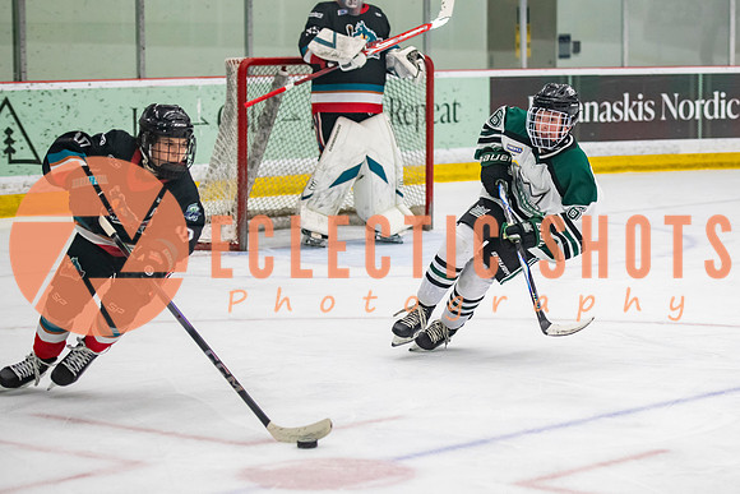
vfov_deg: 10.6
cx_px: 522
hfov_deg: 15.7
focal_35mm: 130
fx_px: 2671
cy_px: 256
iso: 2000
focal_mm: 90
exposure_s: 1/640
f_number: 3.2
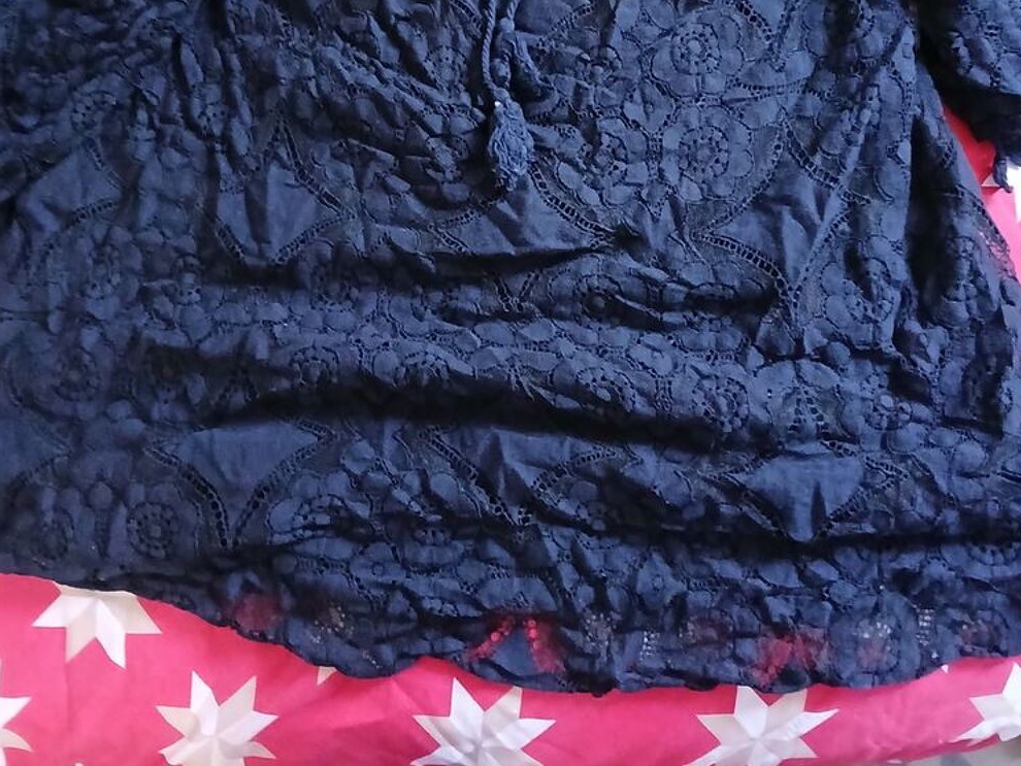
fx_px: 1033
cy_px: 198
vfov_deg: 39.7
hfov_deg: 52.6
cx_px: 512
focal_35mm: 35
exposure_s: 1/16.7
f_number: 1.8
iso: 2000
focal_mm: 3.98
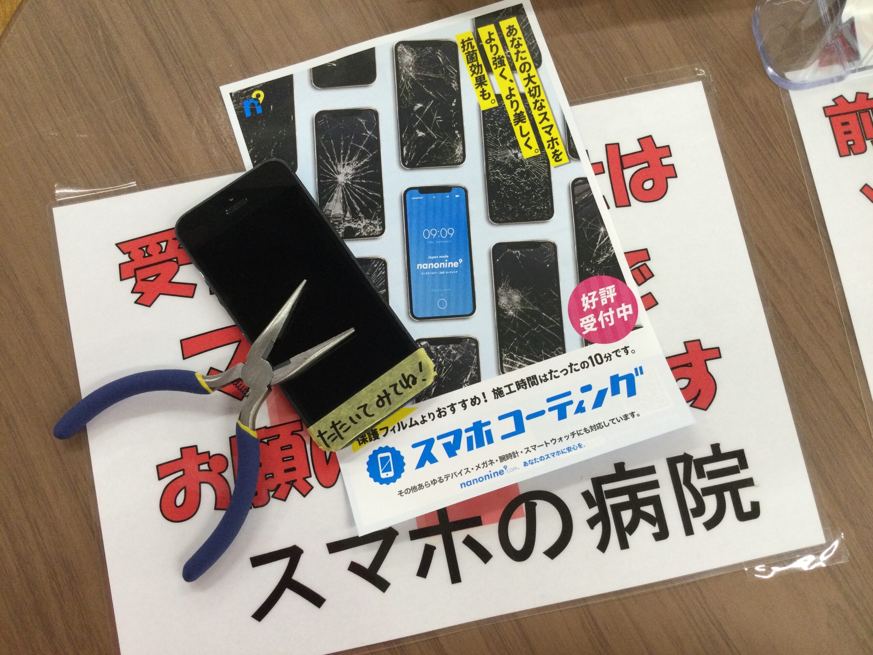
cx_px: 436
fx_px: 782
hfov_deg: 58.4
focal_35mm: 31
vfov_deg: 45.4
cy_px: 328
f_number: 2.4
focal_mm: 3.3
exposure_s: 1/33
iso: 64
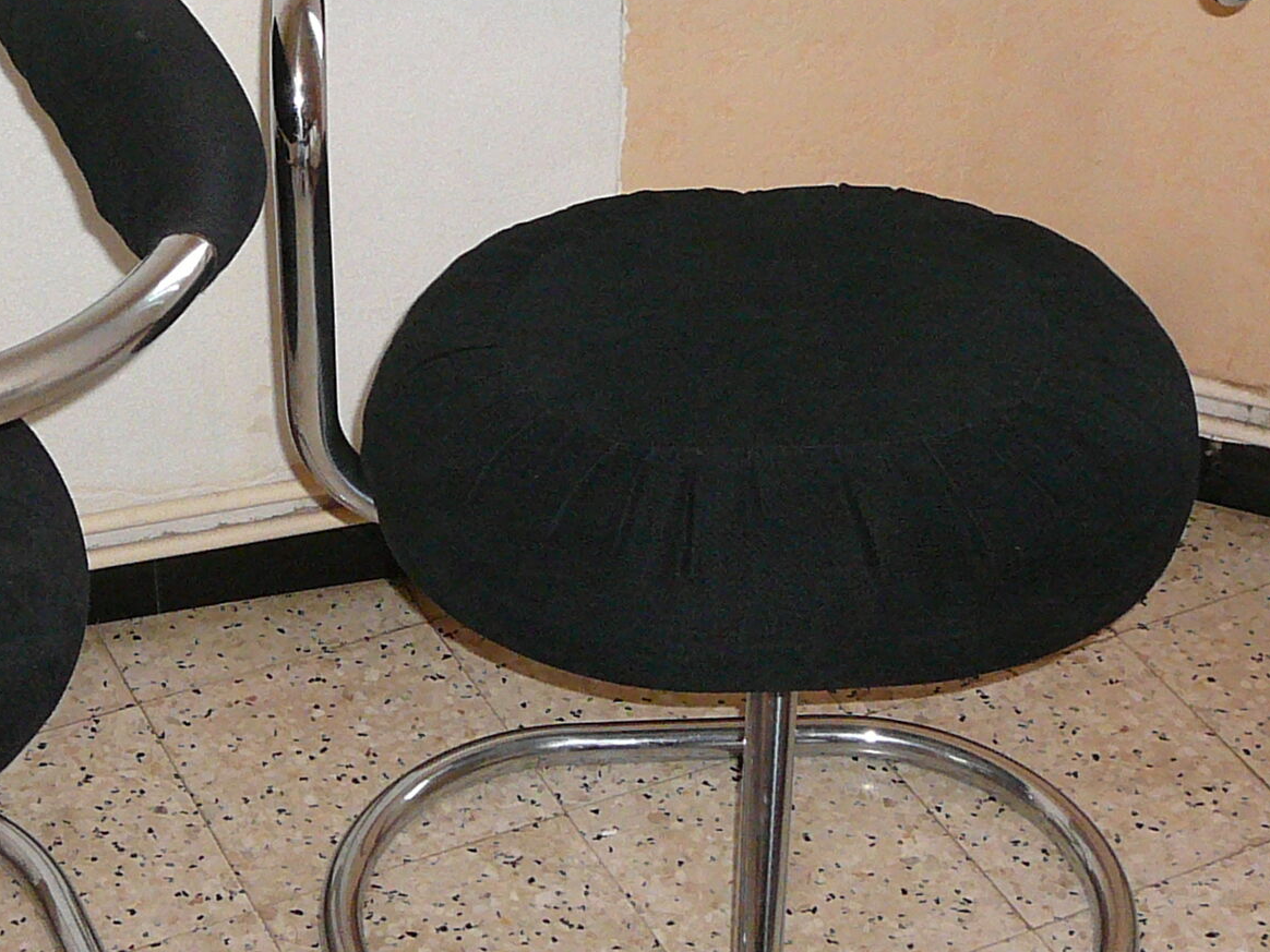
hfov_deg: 25.2
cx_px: 395
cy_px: 446
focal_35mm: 77
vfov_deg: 19.1
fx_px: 2825
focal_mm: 5.2
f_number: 2.8
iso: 200
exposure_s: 1/30
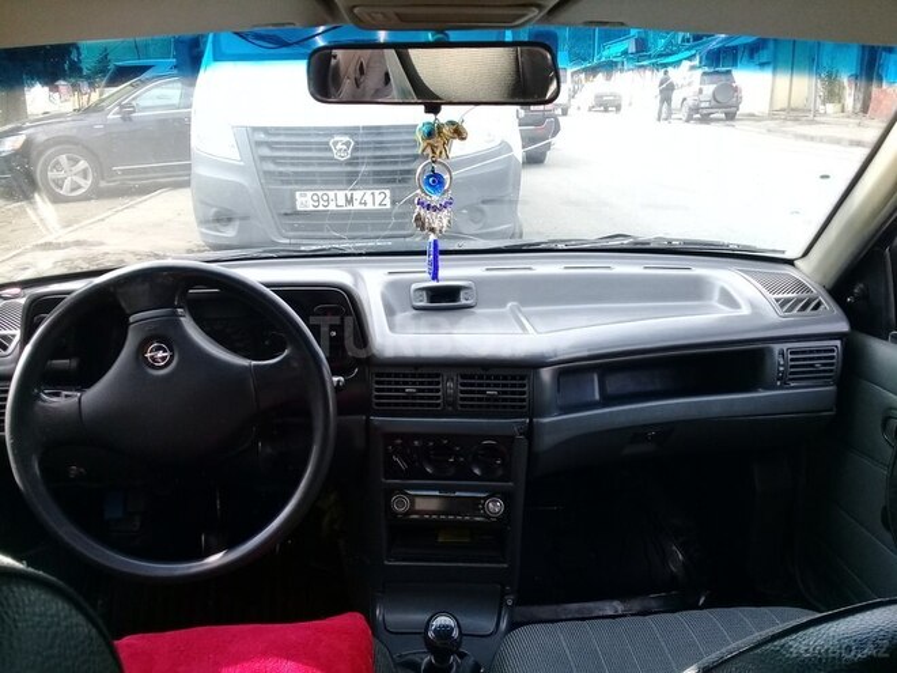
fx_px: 803
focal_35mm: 31
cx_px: 448
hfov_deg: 58.4
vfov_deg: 45.4
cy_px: 336
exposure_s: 1/100
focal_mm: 3.3
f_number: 2.2
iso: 64
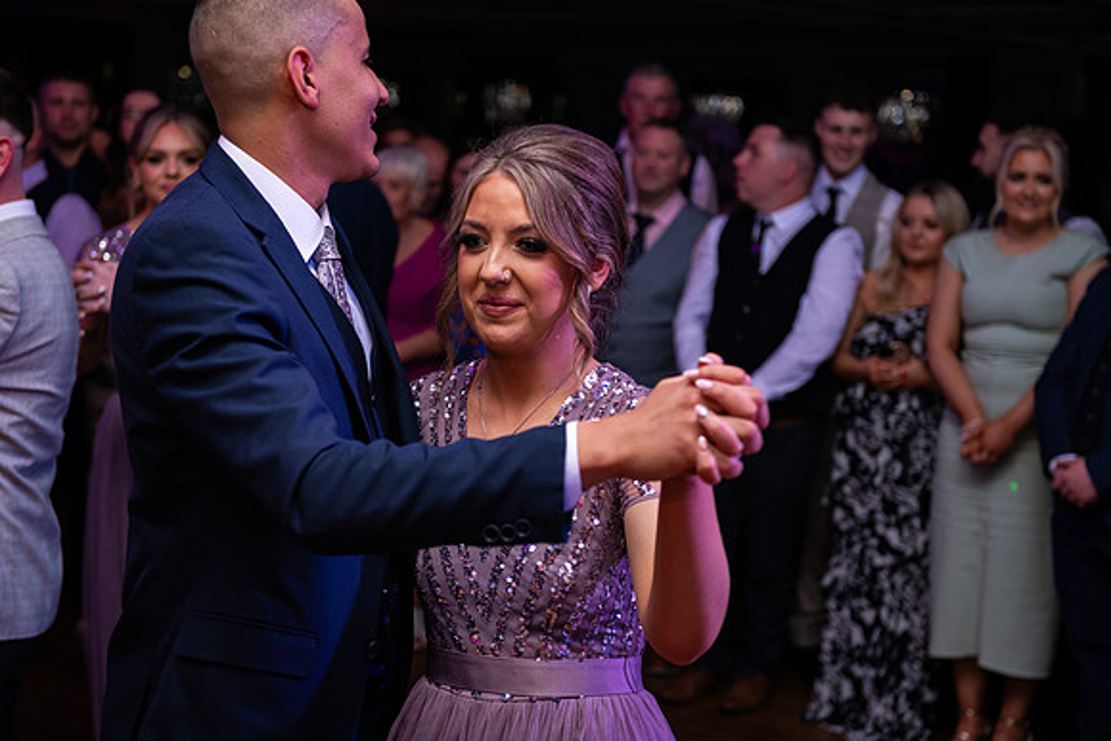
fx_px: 1790
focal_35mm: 58
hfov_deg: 34.5
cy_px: 370
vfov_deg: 23.4
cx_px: 556
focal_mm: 58
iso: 500
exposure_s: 1/160
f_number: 3.5
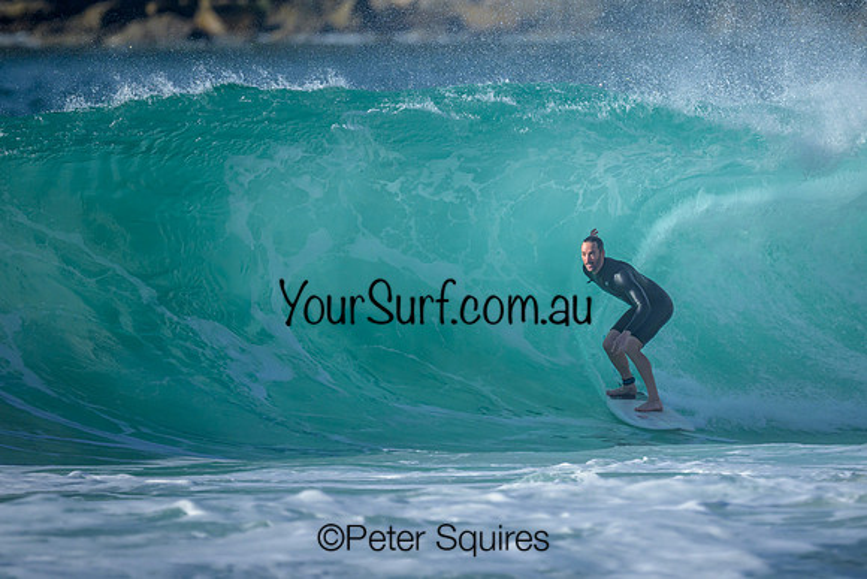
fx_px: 24826
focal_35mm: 1031
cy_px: 260
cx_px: 507
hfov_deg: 2.0
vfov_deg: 1.3
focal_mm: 800
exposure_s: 1/4000
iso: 720
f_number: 6.3
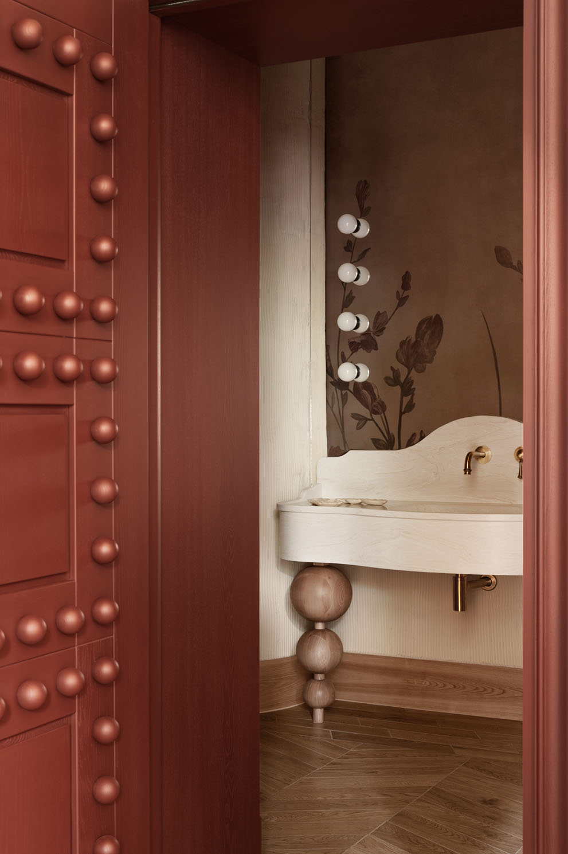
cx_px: 284
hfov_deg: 28.0
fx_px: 1138
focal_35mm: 48
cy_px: 427
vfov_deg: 41.1
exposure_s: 1/1.67
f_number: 10
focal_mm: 48
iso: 320
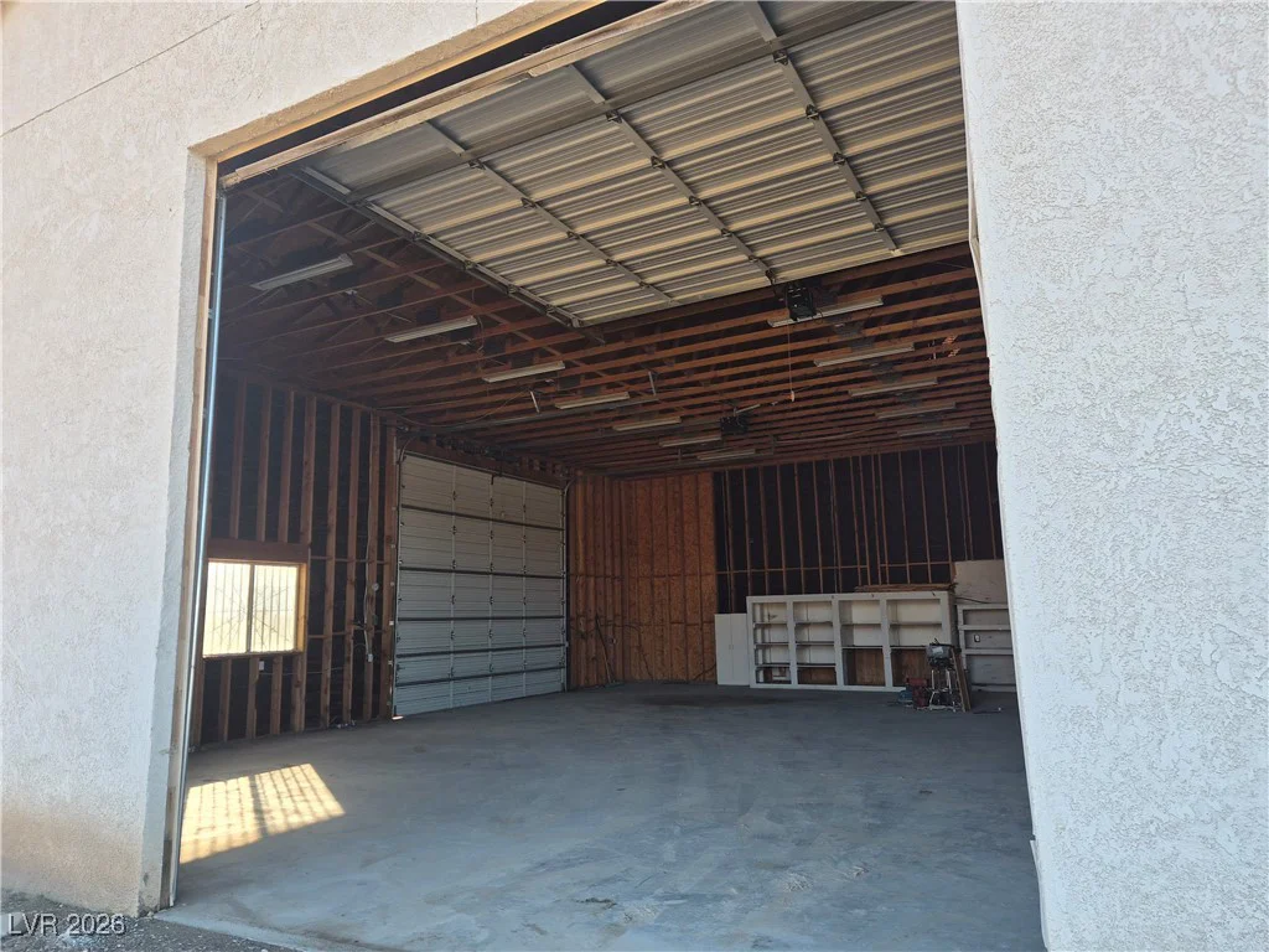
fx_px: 843
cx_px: 634
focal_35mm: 23
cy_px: 476
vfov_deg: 58.9
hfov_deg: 73.9
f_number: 1.8
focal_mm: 5.4
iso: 80
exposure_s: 1/744
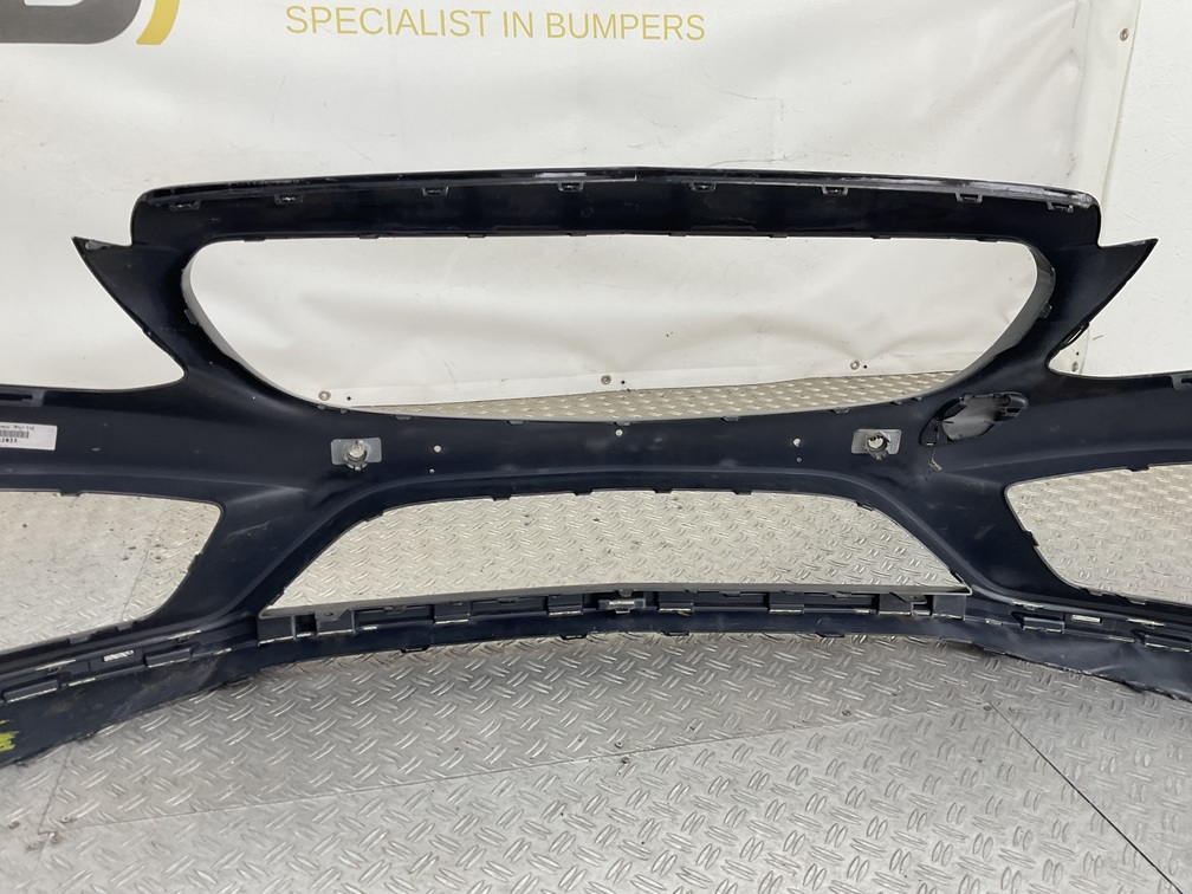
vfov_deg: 48.2
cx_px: 596
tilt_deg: -19.7
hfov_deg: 61.7
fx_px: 999
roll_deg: +0.6
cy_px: 447
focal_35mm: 29
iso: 32
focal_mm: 3
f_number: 1.8
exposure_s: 1/120
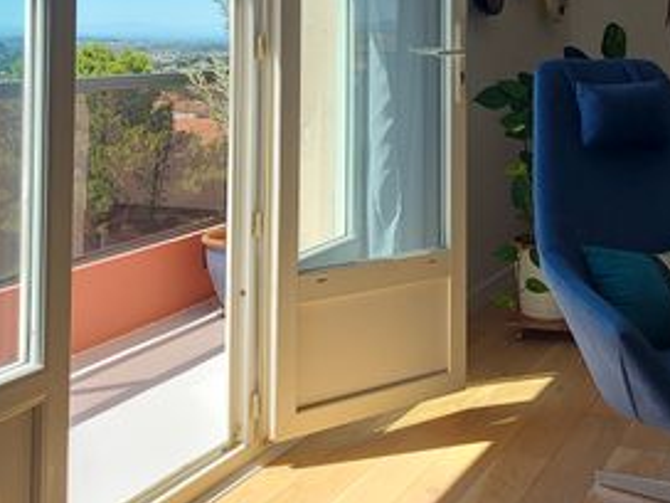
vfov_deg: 26.0
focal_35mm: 53
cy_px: -5
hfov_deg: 35.6
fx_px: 1026
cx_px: 475
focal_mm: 5.23
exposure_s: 1/325
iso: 32
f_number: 1.8
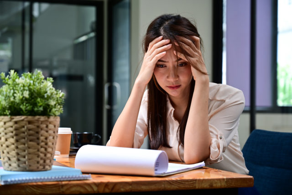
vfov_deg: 19.5
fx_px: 568
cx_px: 146
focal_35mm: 70
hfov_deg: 28.8
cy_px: 98
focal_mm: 70
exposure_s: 1/200
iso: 320
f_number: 4
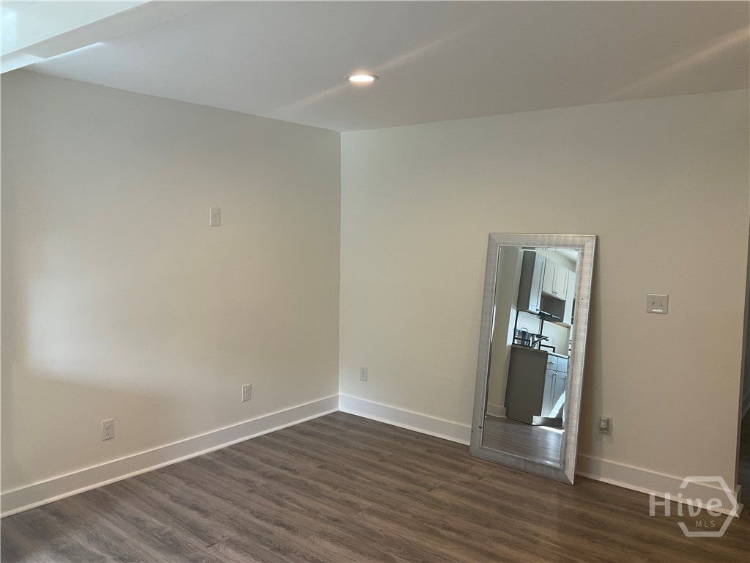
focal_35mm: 29
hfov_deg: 61.7
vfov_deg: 48.2
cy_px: 282
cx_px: 375
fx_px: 628
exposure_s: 1/60
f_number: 1.8
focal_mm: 3
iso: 32
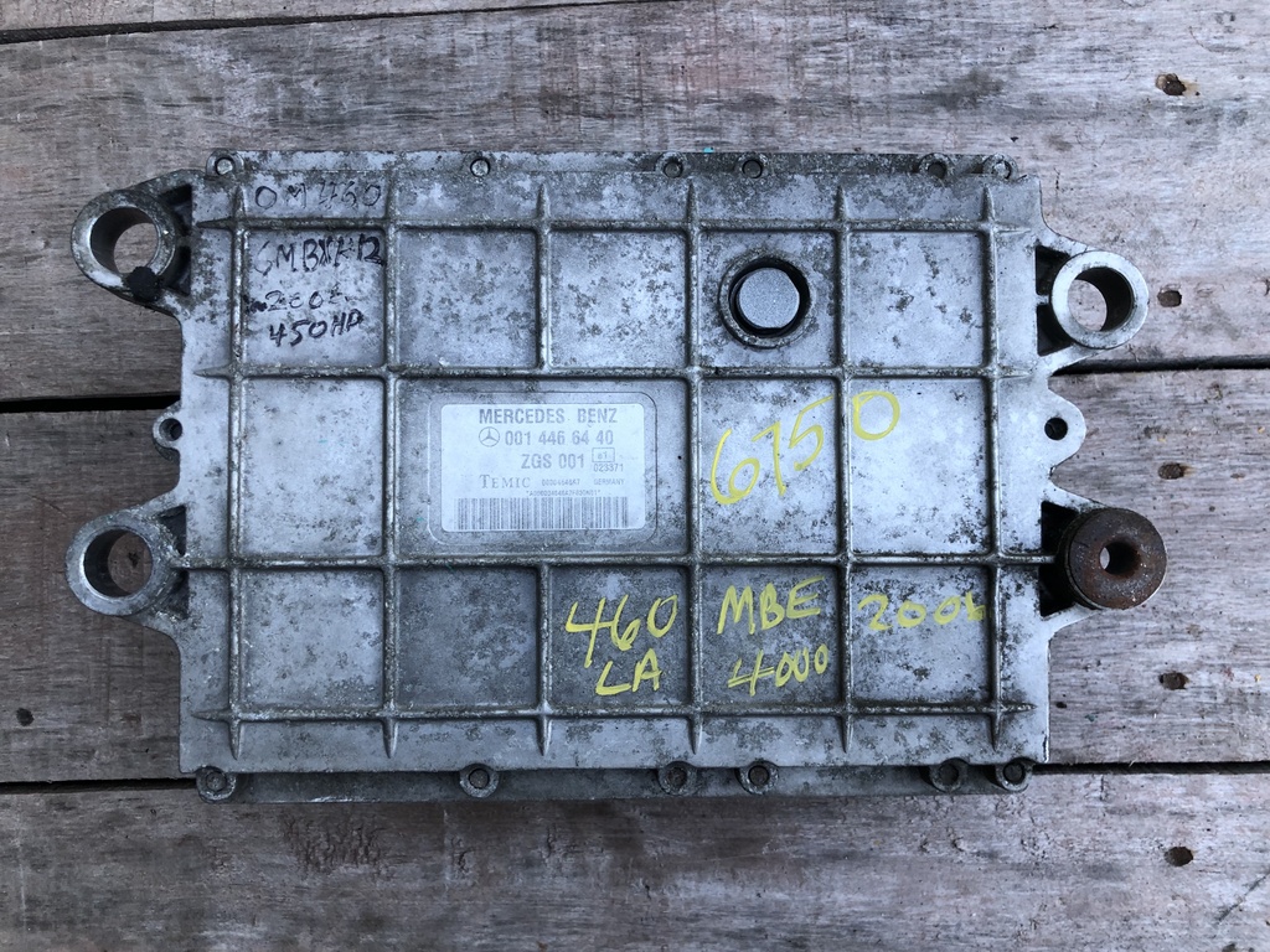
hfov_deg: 63.4
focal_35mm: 28
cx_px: 635
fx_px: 1027
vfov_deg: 49.7
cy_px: 476
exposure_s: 1/40
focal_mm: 4
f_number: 1.8
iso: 25
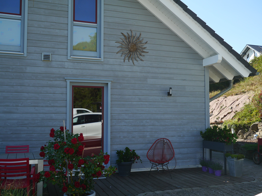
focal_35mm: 40
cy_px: 98
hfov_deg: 46.8
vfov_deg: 36.0
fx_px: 303
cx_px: 131
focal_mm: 20
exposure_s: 1/640
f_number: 4
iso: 160
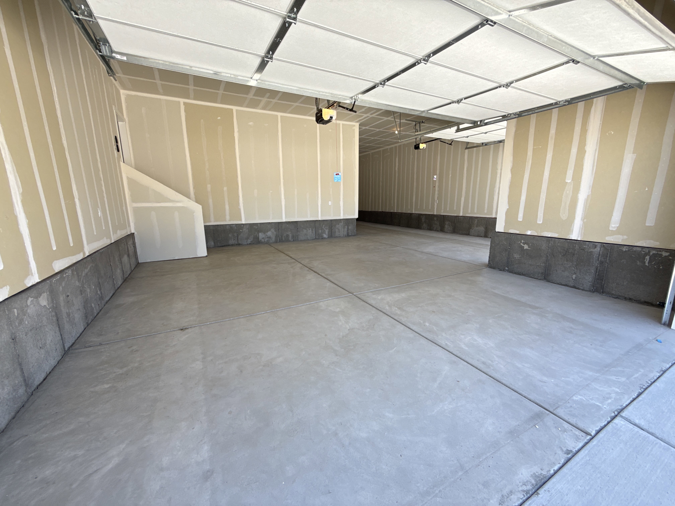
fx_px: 273
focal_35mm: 14
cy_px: 253
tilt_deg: -10.8
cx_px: 338
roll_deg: +0.1
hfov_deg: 102.1
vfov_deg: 85.7
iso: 50
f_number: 2.2
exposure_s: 1/167
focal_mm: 2.22
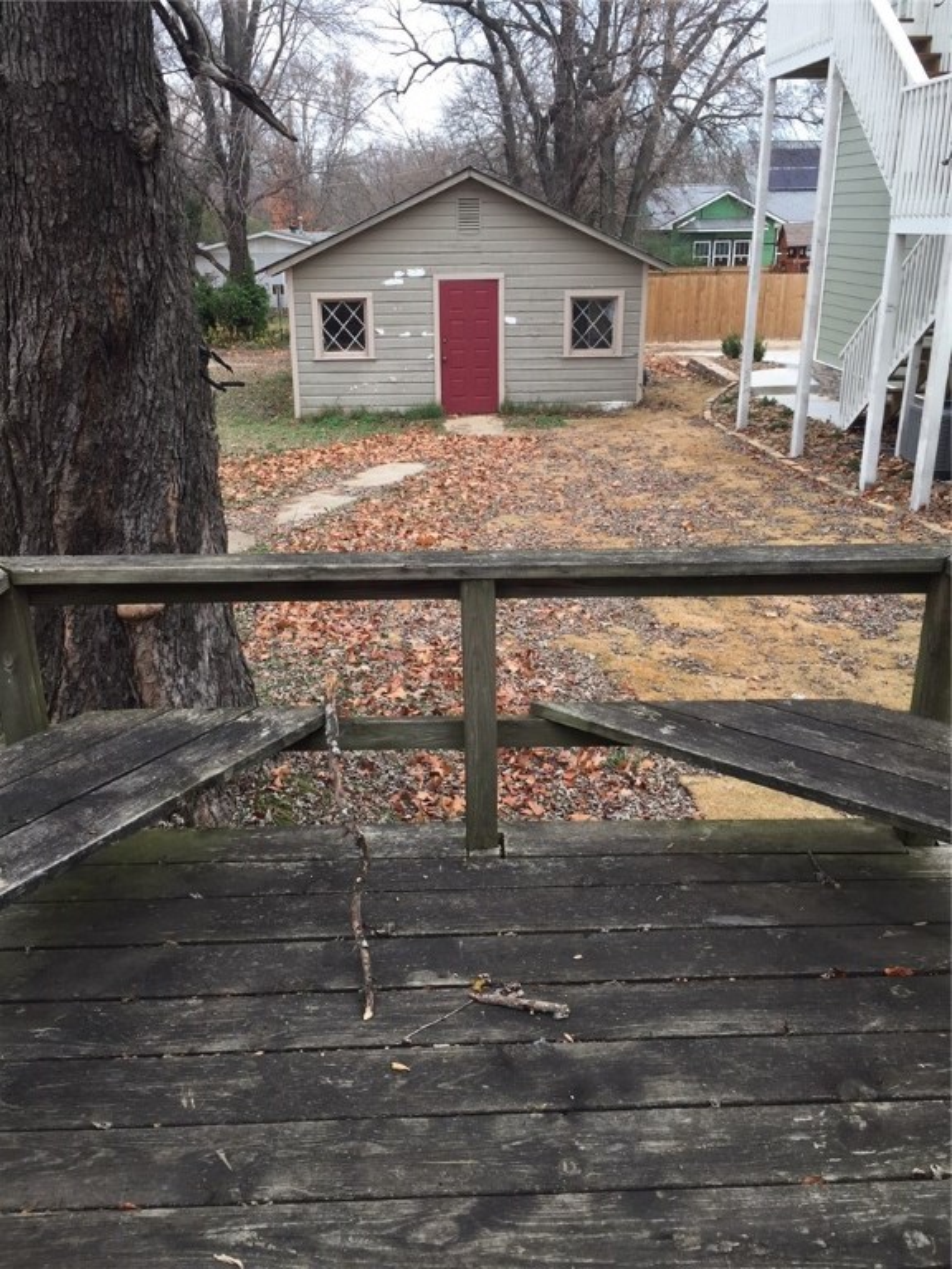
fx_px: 1063
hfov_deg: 48.2
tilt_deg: -20.2
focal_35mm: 29
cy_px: 634
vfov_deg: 61.7
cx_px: 476
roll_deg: +0.9
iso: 32
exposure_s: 1/191
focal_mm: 4.15
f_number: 2.2
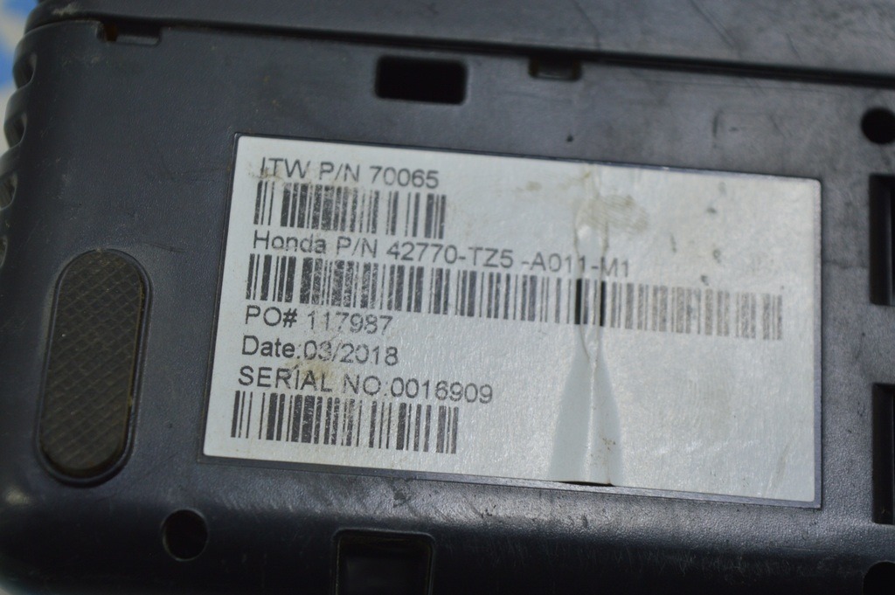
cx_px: 448
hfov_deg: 27.0
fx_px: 1863
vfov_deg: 18.2
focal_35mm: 75
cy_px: 298
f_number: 5.6
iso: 400
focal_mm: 50
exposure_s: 1/40
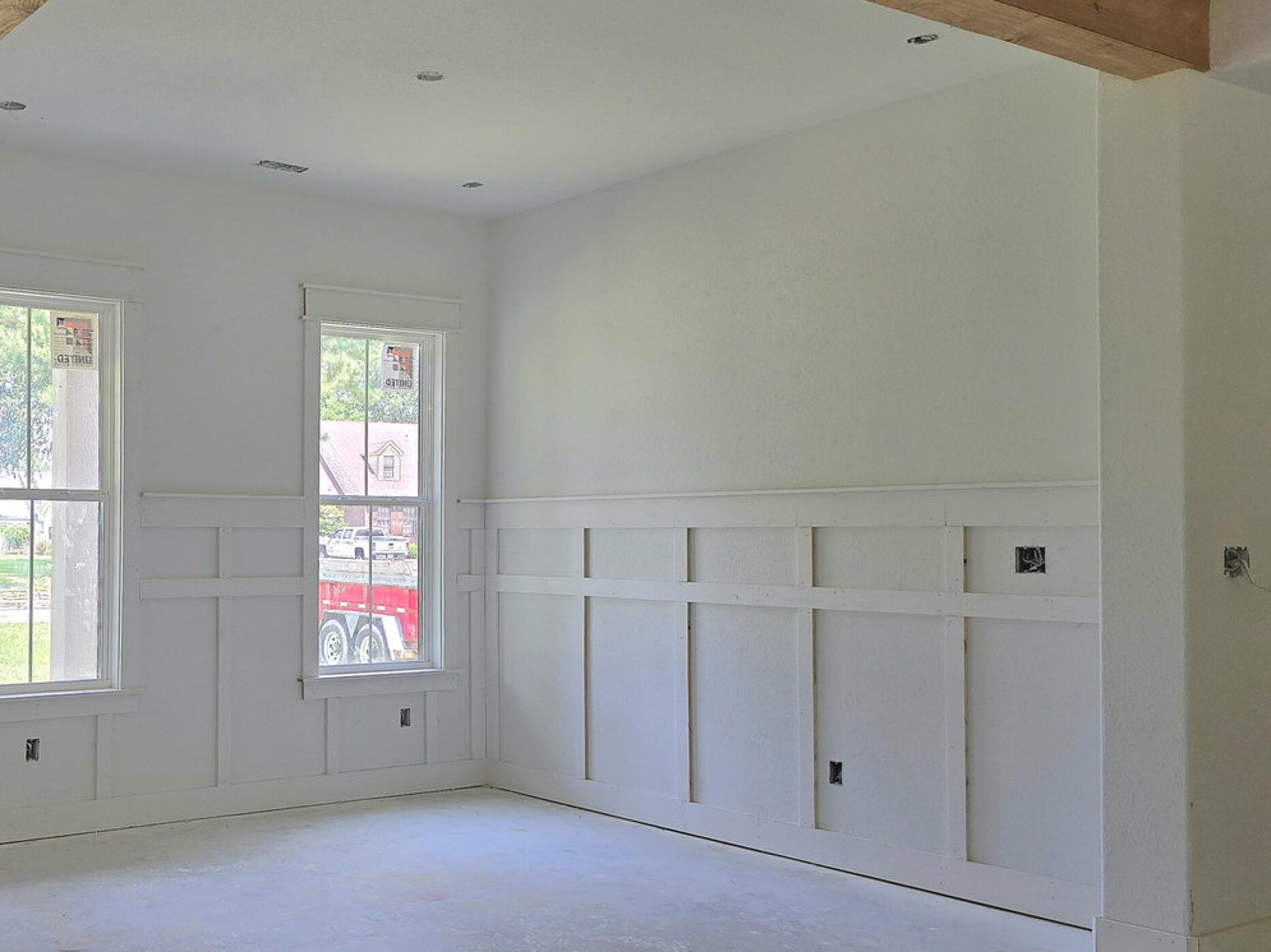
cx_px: 275
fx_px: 1358
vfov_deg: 38.5
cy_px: 565
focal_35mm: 37
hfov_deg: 47.7
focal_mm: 6.3
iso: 40
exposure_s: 1/182
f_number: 1.7
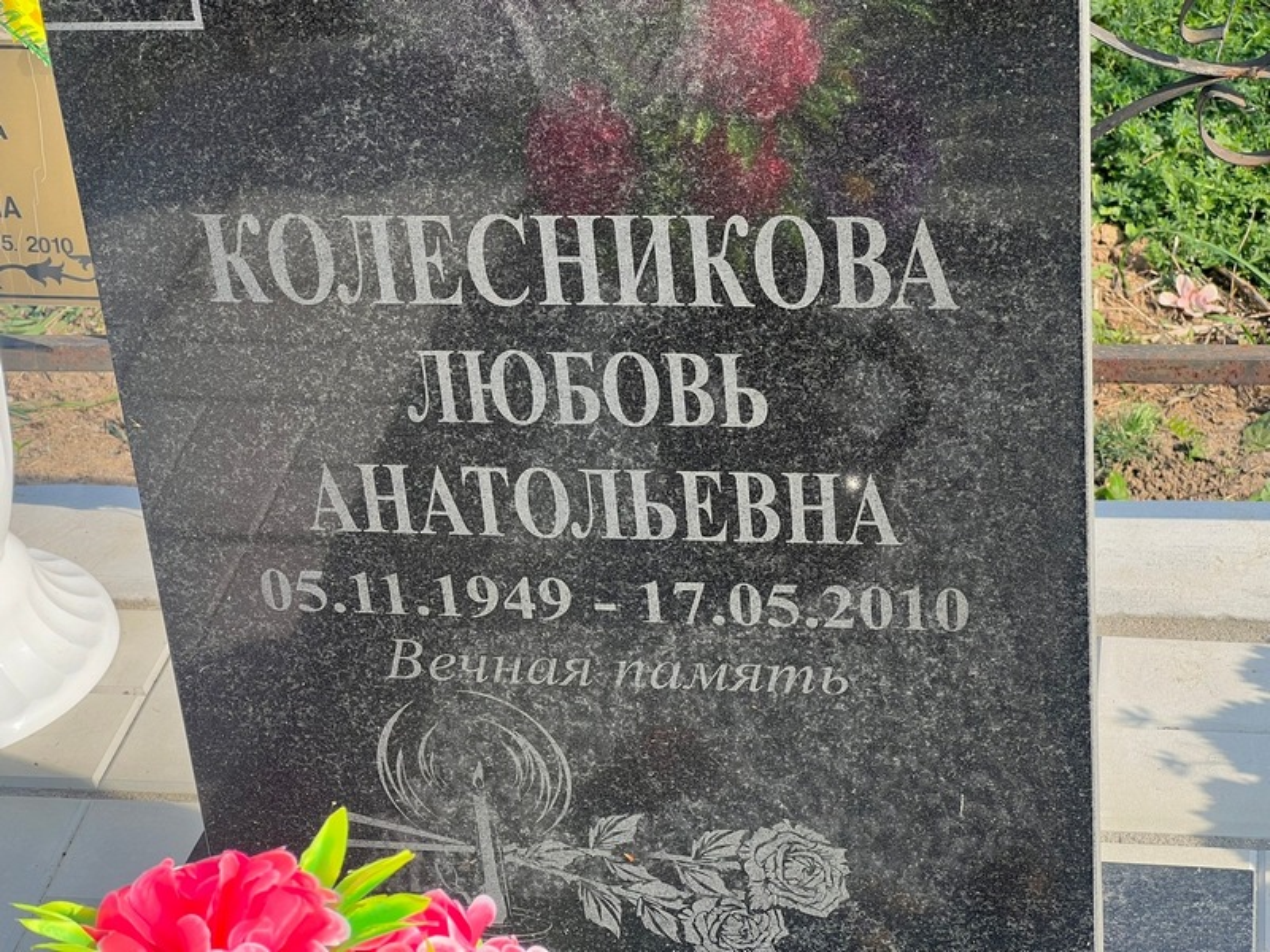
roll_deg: +5.7
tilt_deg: -32.7
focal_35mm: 77
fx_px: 2825
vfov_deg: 19.1
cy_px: 476
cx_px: 635
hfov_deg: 25.3
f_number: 2.8
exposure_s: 1/299
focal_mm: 9
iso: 32
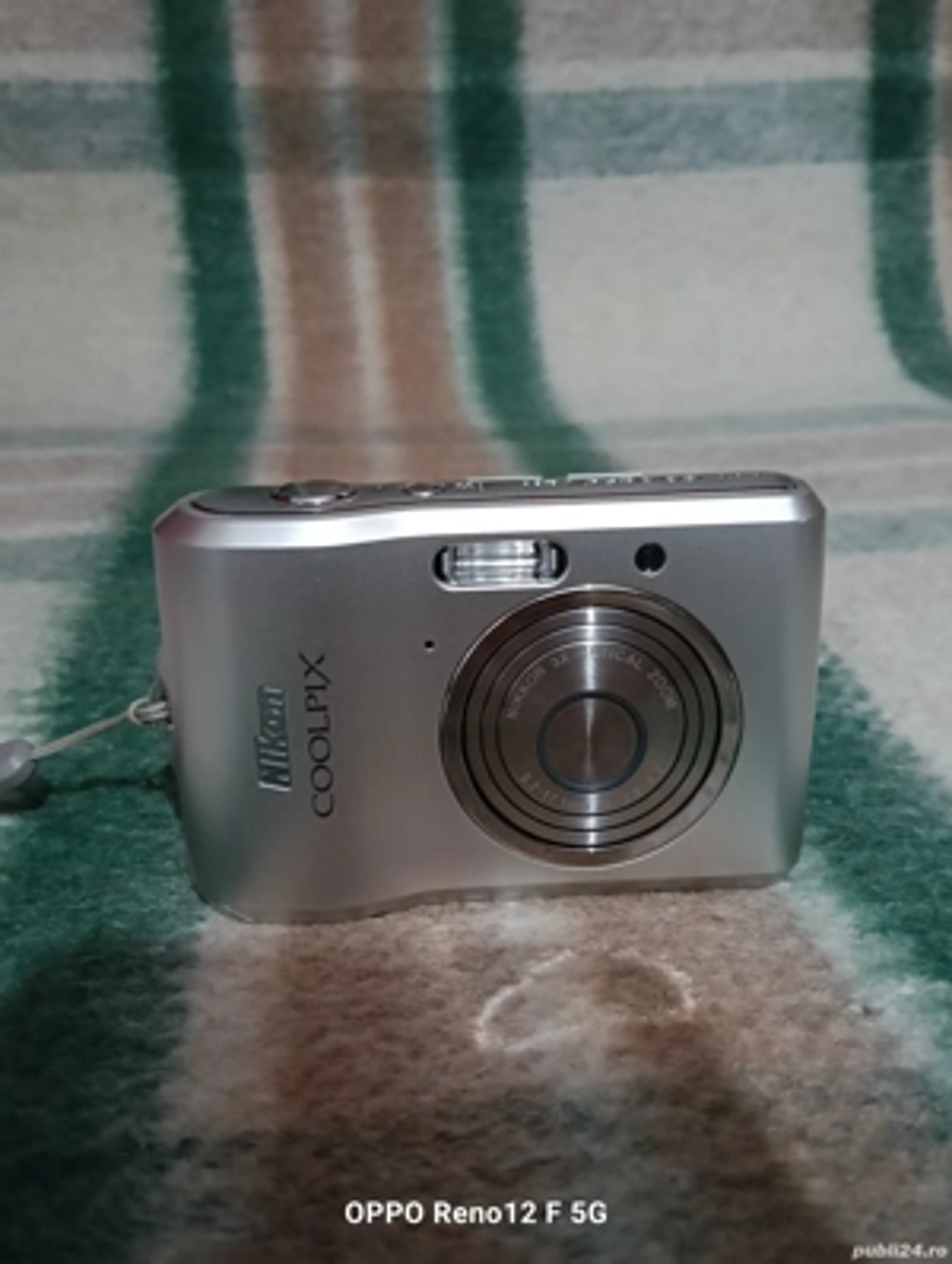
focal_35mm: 27
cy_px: 632
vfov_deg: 65.2
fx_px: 987
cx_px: 476
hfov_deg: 51.5
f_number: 1.8
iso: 1600
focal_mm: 3.98
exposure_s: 1/14.3
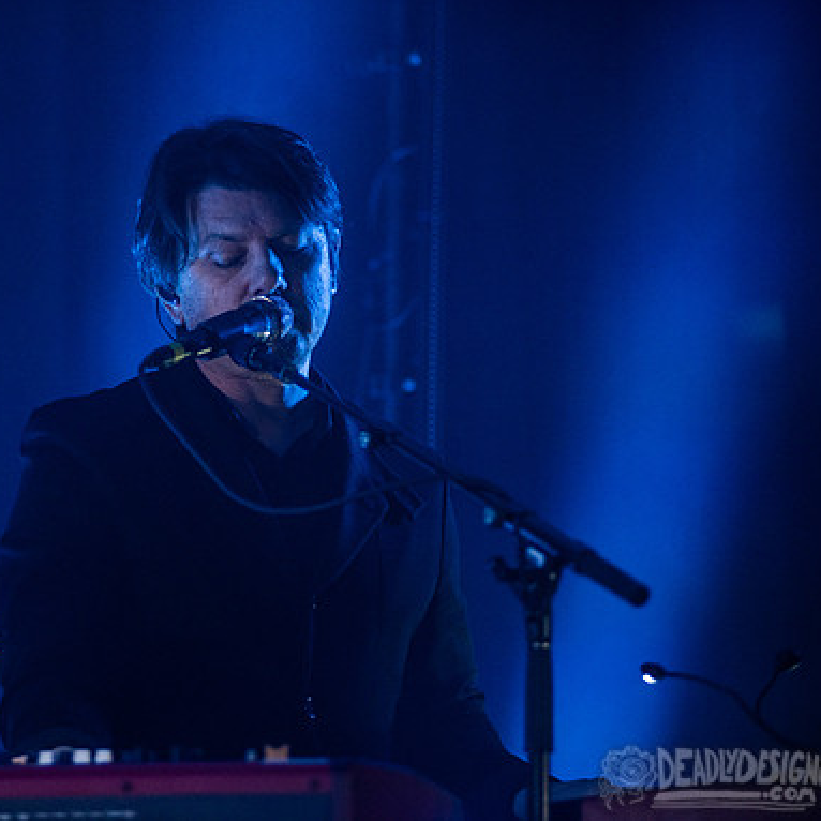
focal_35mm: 161
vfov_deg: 10.9
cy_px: 408
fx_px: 4320
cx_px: 232
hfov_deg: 10.8
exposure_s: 1/125
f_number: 3.2
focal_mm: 125
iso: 3200
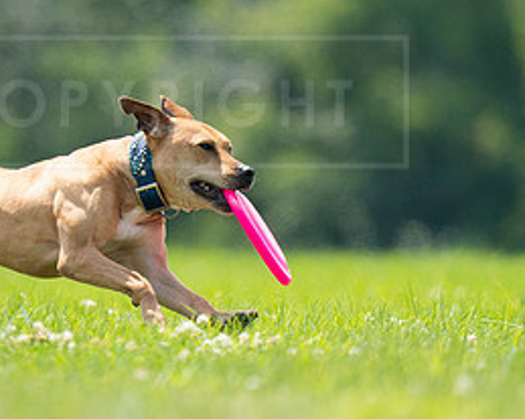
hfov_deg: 1.5
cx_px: 75
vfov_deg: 1.2
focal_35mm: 1263
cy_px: 137
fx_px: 19617
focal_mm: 600
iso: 1600
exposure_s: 1/4000
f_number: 6.3
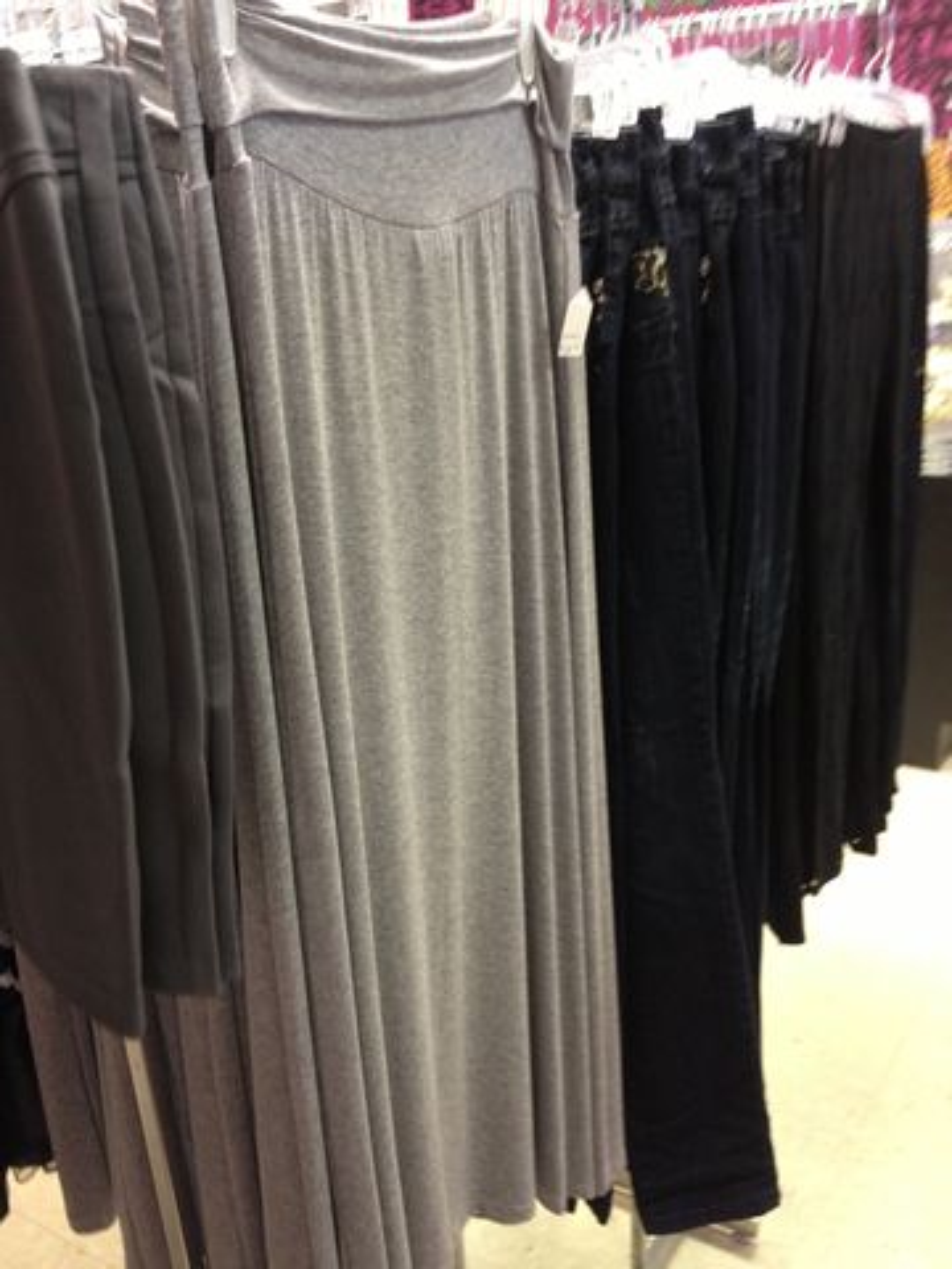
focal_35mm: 35
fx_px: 1283
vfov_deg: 52.6
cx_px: 476
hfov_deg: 40.7
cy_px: 634
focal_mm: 4.28
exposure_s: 1/20
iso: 250
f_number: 2.4
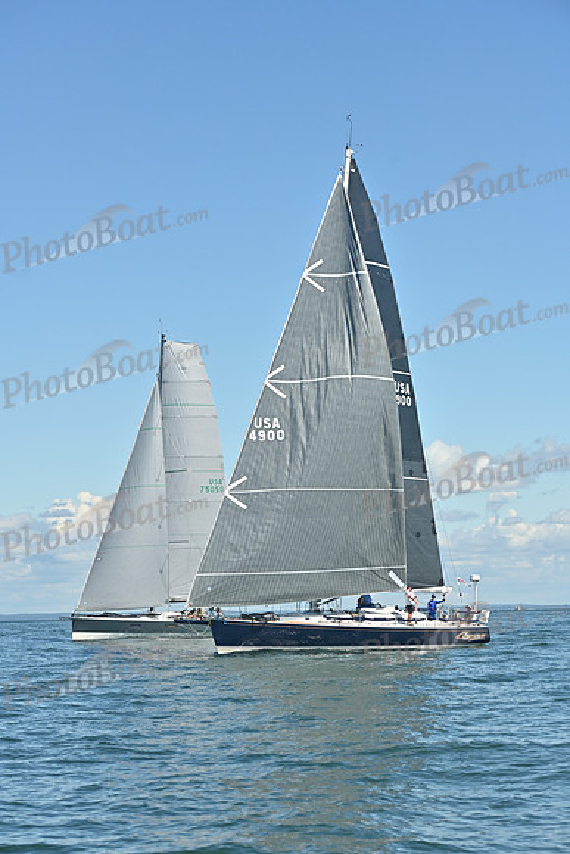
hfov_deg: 15.2
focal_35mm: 90
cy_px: 427
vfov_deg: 22.6
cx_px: 285
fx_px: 2136
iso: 250
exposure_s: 1/1600
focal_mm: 90
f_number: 7.1
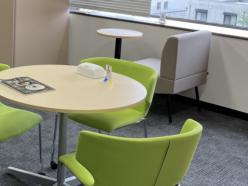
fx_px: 459
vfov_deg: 22.7
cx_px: 2
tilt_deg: -11.5
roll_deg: -1.2
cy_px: 46
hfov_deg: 28.5
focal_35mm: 64
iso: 50
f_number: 1.6
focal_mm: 4.2
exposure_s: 1/100
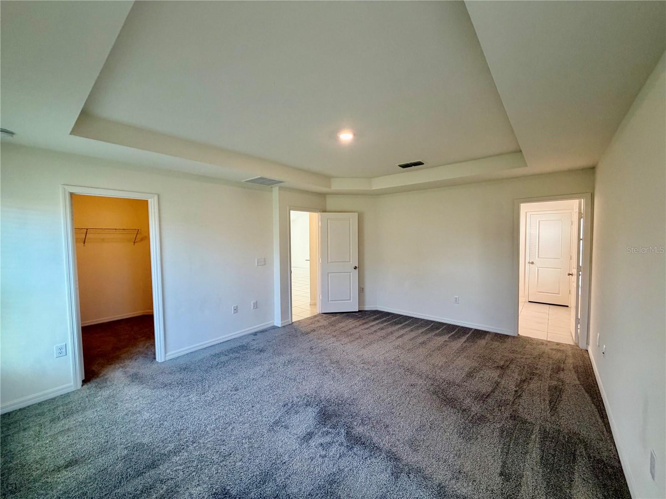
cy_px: 250
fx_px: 269
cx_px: 333
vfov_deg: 85.7
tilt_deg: -2.7
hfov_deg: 102.1
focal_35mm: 14
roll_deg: +0.4
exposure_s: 1/120
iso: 200
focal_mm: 2.22
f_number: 2.2
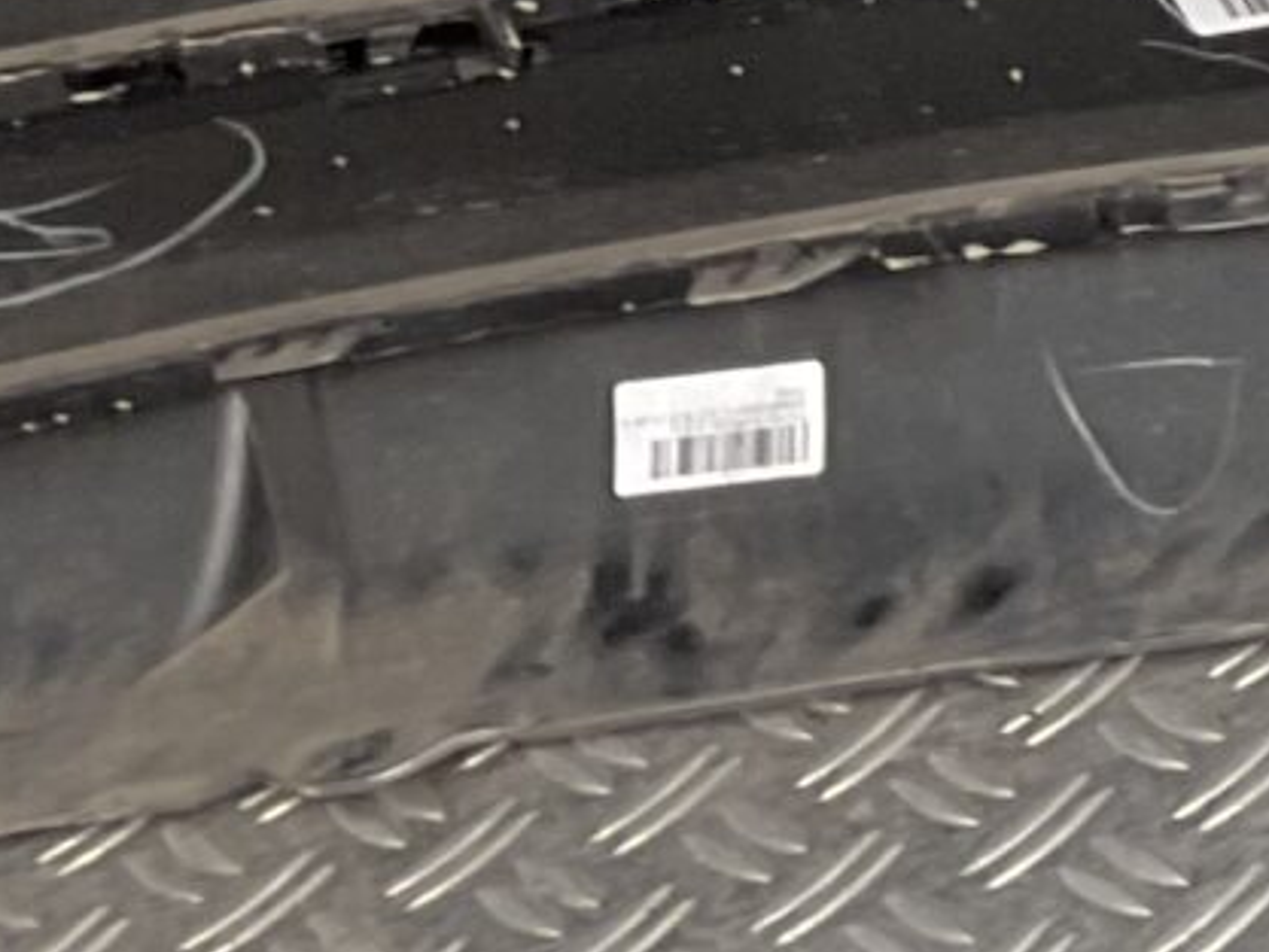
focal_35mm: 178
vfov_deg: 8.2
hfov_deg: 9.0
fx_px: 6527
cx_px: 3831
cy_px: -386
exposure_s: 1/120
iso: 32
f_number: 1.8
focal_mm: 3
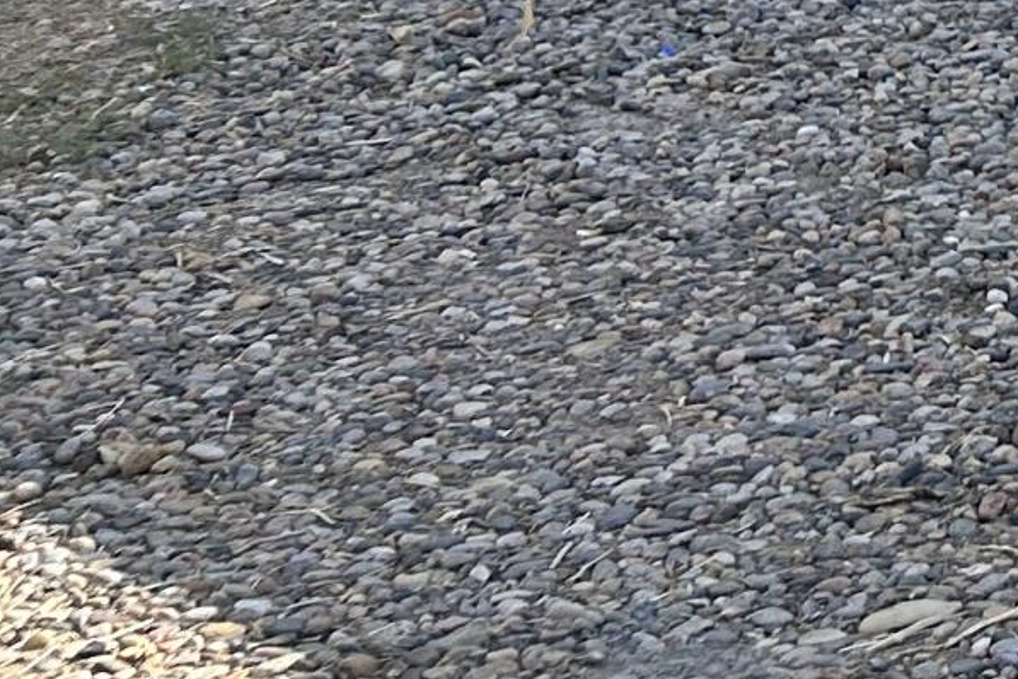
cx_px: 2341
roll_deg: +1.3
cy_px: -1029
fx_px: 3845
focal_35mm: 136
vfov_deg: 9.0
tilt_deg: +1.4
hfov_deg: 12.3
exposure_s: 1/3356
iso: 50
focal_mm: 5.7
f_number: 1.5
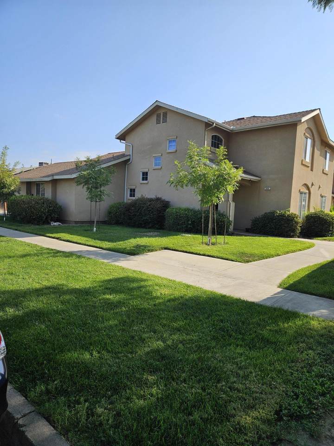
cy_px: 223
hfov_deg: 58.9
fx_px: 296
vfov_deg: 73.9
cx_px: 167
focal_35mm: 23
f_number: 1.8
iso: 32
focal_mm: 5.4
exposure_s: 1/1714
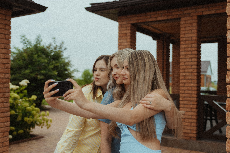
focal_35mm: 40
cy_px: 76
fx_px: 256
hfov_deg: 48.4
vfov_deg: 33.4
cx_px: 115
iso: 400
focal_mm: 40
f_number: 3.2
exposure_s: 1/125
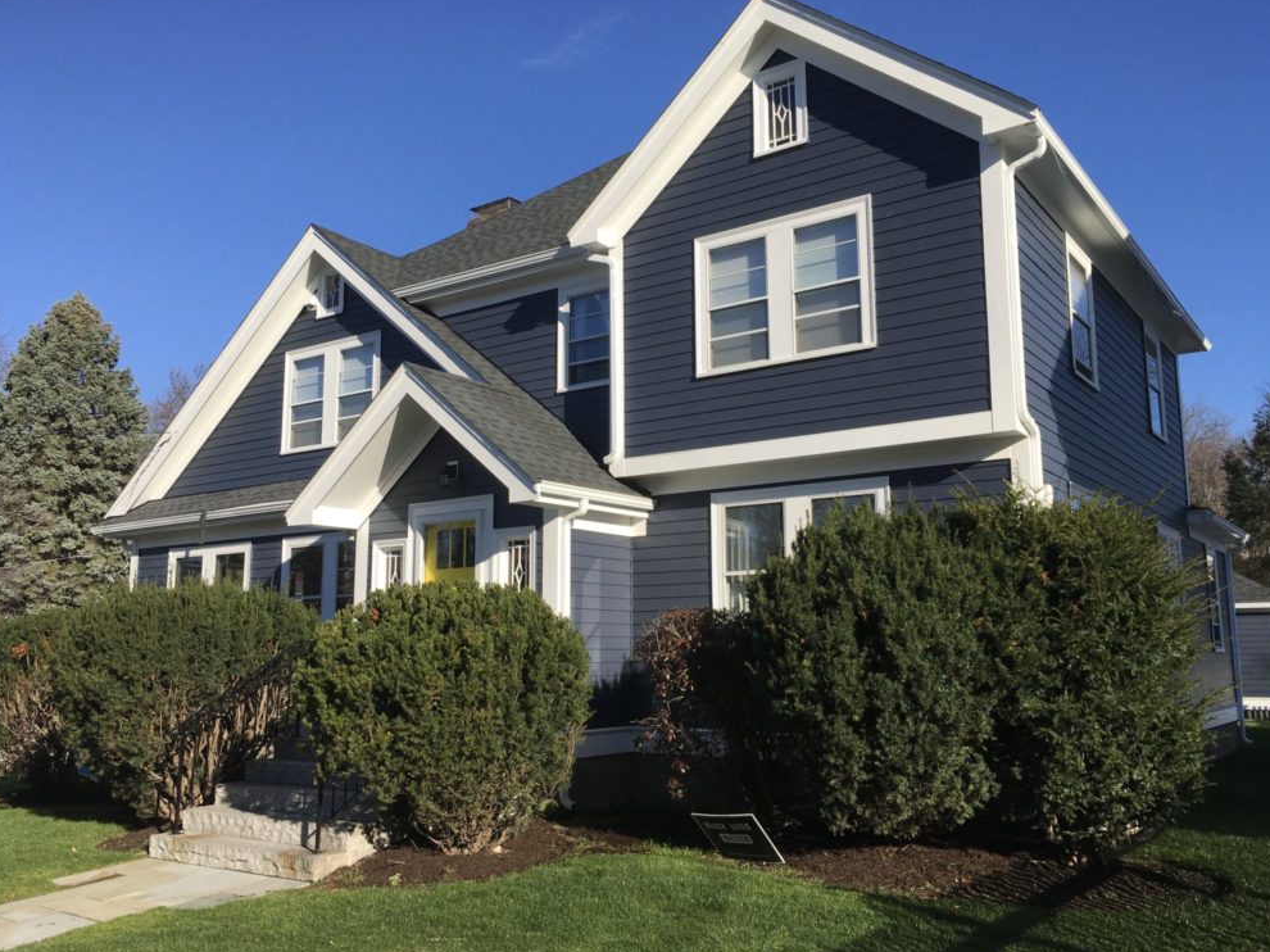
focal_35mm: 30
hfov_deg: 60.0
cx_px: 630
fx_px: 1100
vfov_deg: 46.8
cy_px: 475
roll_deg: +0.6
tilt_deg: +9.7
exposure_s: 1/1832
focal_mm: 4.15
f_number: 2.2
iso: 25
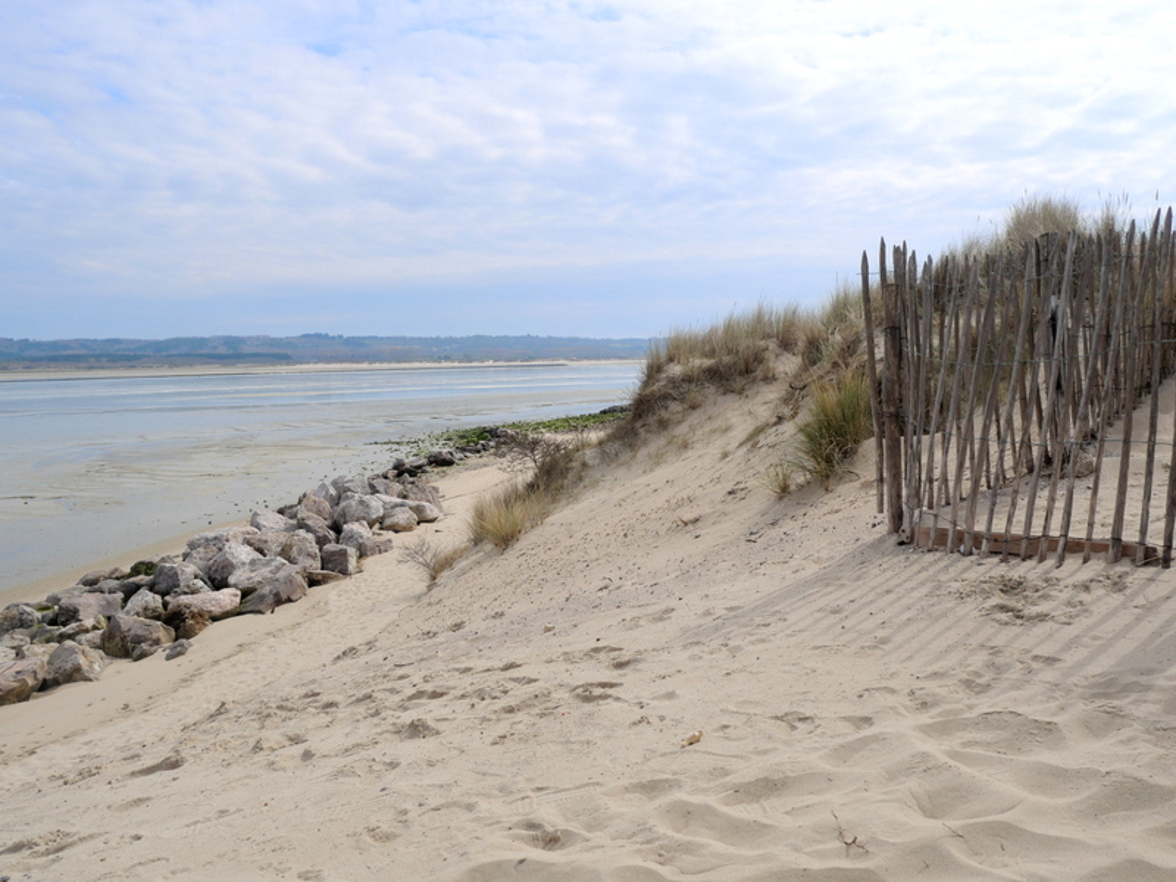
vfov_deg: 56.8
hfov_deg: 71.6
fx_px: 815
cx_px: 588
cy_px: 441
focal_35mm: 24
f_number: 8
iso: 800
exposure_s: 1/500
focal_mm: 12
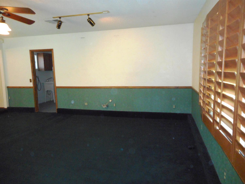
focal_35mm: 25
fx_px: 177
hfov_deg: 69.4
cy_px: 92
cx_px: 122
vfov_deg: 54.9
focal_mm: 4.5
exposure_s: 1/25
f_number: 3.7
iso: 560
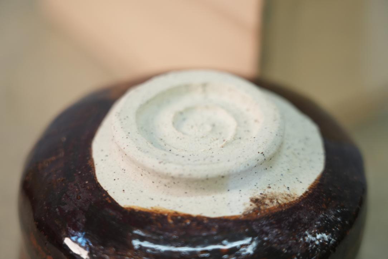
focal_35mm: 105
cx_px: 194
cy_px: 130
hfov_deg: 19.5
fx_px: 1132
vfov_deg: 13.0
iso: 1000
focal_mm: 105
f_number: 4
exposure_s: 1/125
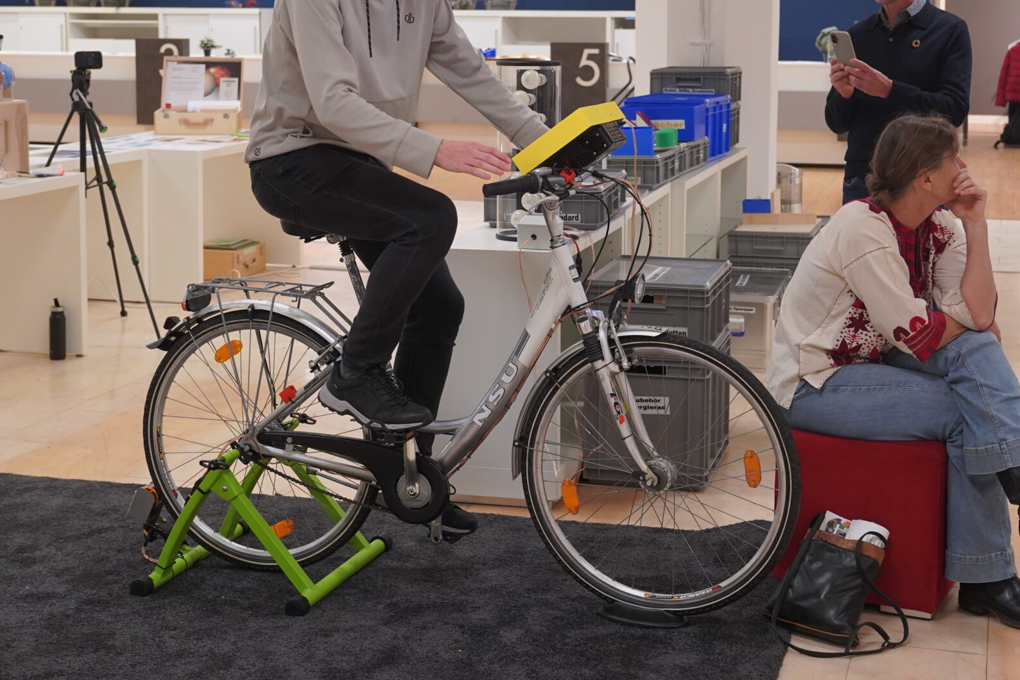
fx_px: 1644
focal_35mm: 58
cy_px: 179
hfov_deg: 34.5
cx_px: 549
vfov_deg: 23.2
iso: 1600
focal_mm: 36
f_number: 4
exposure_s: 1/160
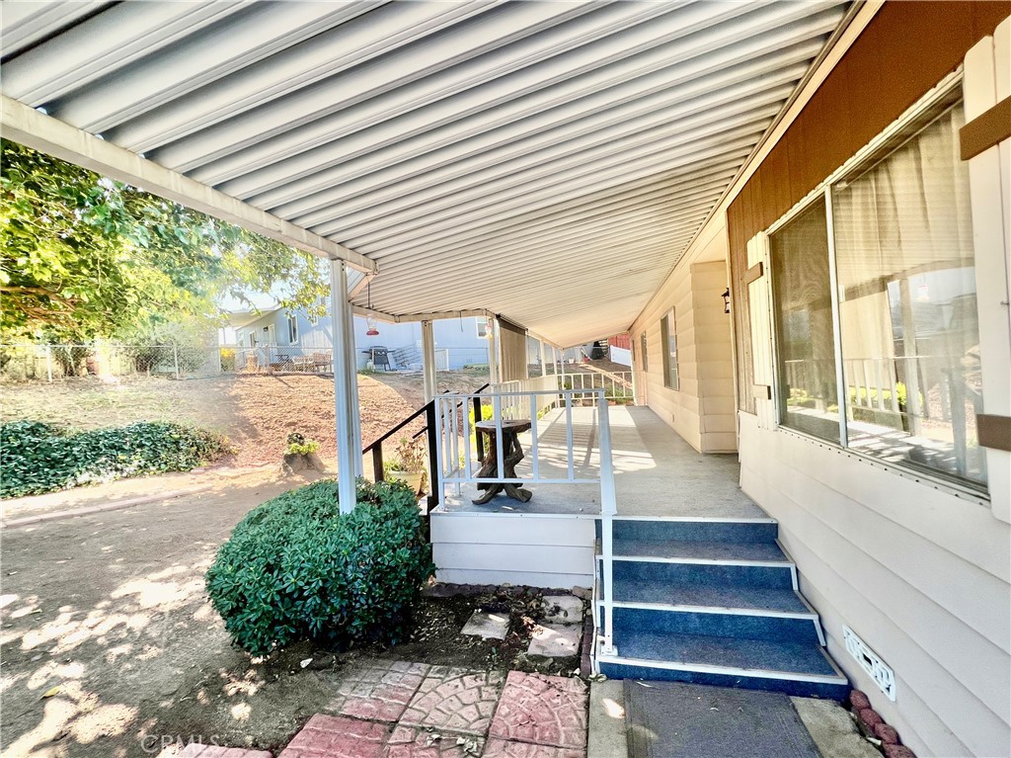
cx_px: 506
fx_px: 380
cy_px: 379
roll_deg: -0.1
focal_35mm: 13
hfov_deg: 106.2
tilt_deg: -0.8
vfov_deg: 89.9
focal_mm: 1.57
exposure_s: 1/191
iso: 32
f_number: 1.8
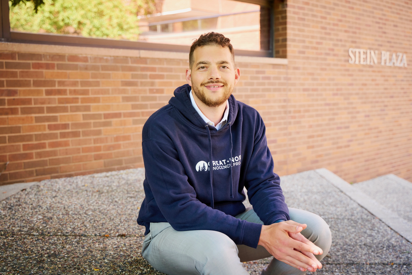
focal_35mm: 42
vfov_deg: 31.9
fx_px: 481
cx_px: 206
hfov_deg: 46.4
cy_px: 138
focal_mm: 42
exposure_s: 1/160
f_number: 3.2
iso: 400
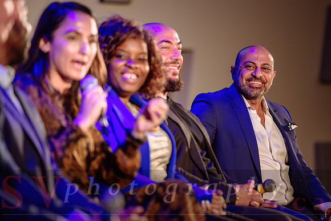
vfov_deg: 6.9
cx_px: 166
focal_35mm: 200
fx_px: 1839
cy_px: 110
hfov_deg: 10.3
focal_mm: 200
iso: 1250
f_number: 2.8
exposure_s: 1/160
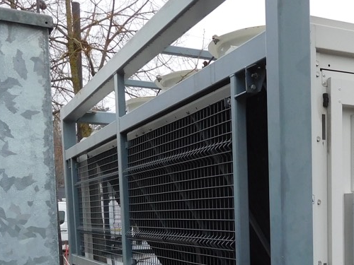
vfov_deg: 22.6
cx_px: 353
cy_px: 314
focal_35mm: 60
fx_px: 614
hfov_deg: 30.0
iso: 125
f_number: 3.4
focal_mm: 4.5
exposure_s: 1/60
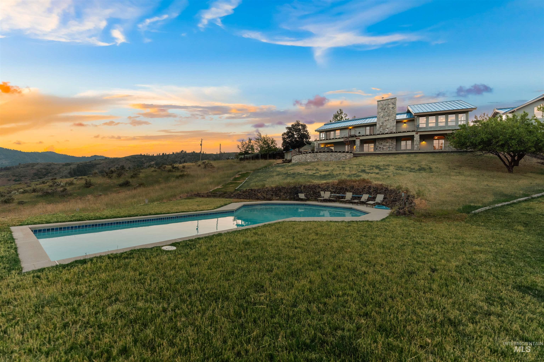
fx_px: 212
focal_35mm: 14
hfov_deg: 104.3
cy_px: 181
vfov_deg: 81.2
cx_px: 272
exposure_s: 1/125
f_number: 2.8
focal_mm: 14
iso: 800
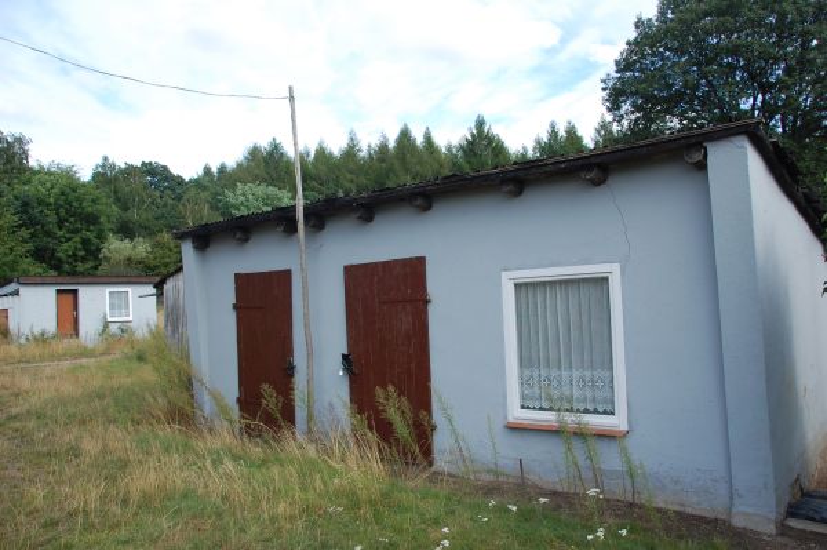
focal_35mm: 27
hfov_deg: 67.4
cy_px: 275
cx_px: 414
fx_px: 620
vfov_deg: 47.9
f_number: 7.1
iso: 200
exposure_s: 1/200
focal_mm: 18
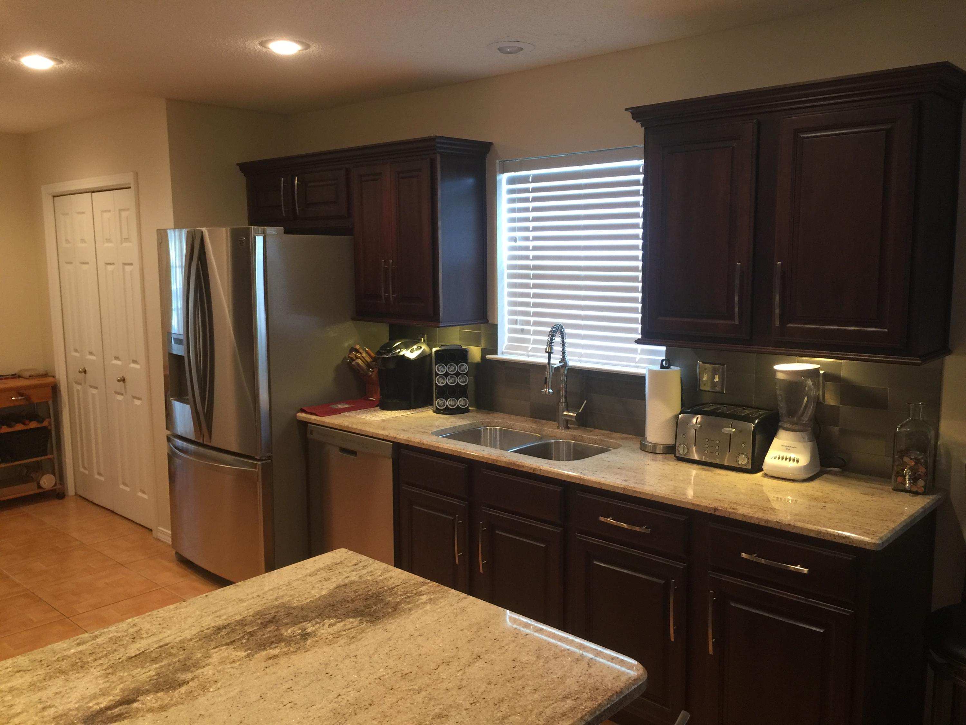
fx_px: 809
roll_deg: -0.5
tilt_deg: -6.7
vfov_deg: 48.2
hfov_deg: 61.7
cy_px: 362
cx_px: 483
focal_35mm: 29
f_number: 2.2
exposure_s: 1/15
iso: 64
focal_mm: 4.15
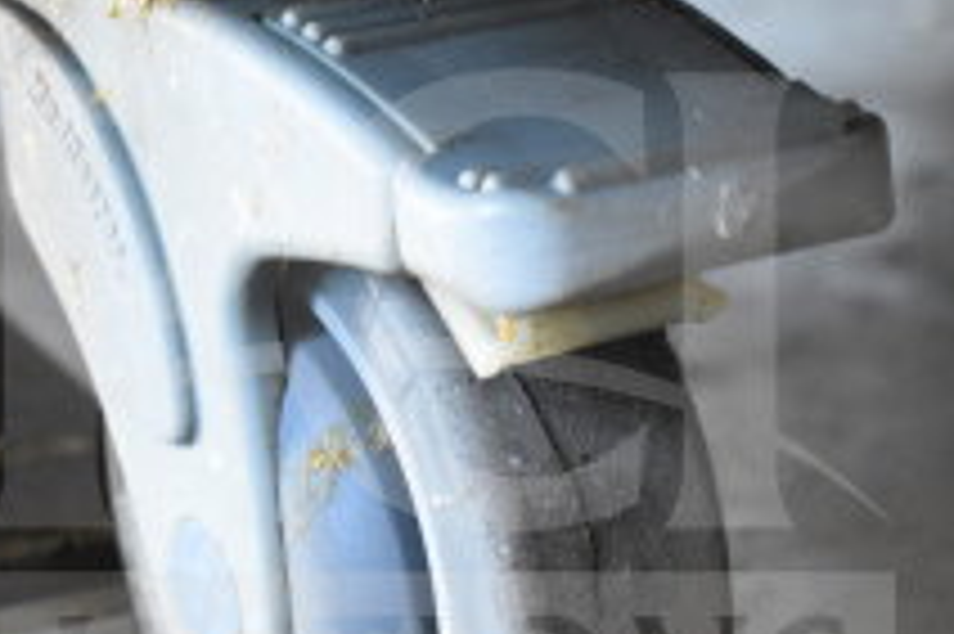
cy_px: 429
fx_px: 3322
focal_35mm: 125
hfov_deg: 16.3
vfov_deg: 10.9
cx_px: 387
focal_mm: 29
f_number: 4.2
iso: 3600
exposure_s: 1/50
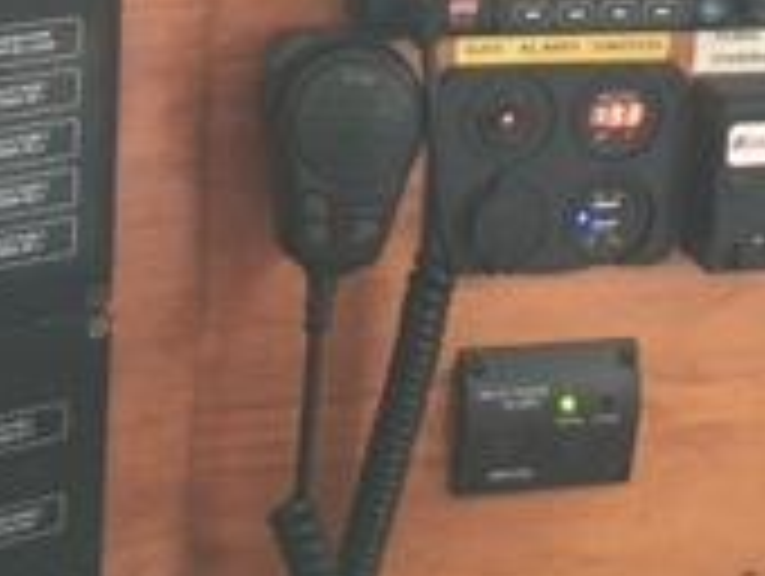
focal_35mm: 109
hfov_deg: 18.0
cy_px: -94
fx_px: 2412
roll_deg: -4.2
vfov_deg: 13.3
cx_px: 482
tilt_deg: -15.2
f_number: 2.2
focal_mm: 4.15
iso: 160
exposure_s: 1/33
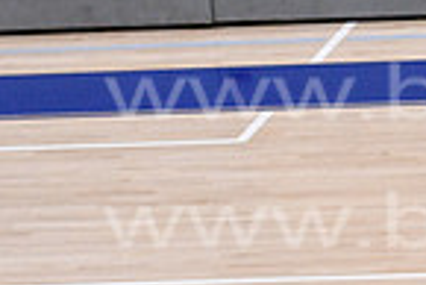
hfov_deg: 4.8
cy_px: 163
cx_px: 776
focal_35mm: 421
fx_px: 4987
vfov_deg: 3.3
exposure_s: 1/1000
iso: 6400
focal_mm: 70
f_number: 3.2
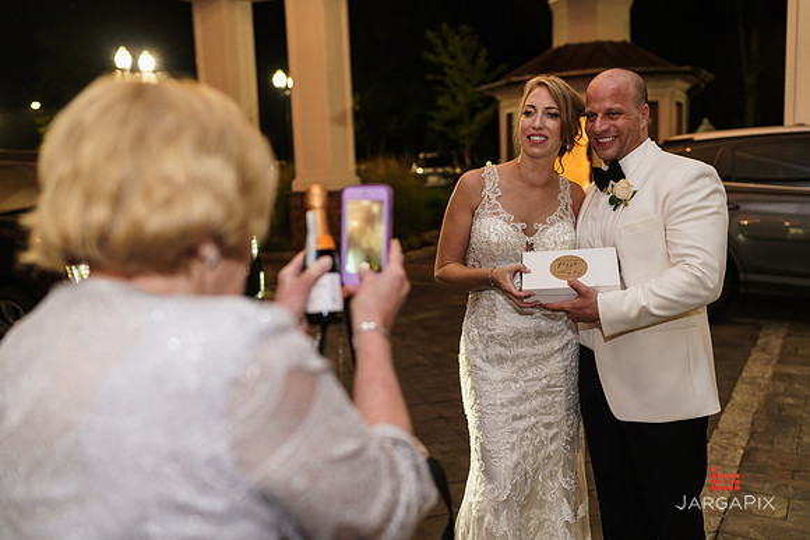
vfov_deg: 37.9
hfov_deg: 54.4
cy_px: 270
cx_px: 405
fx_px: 788
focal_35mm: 35
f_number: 2
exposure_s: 1/200
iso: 2000
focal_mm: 35
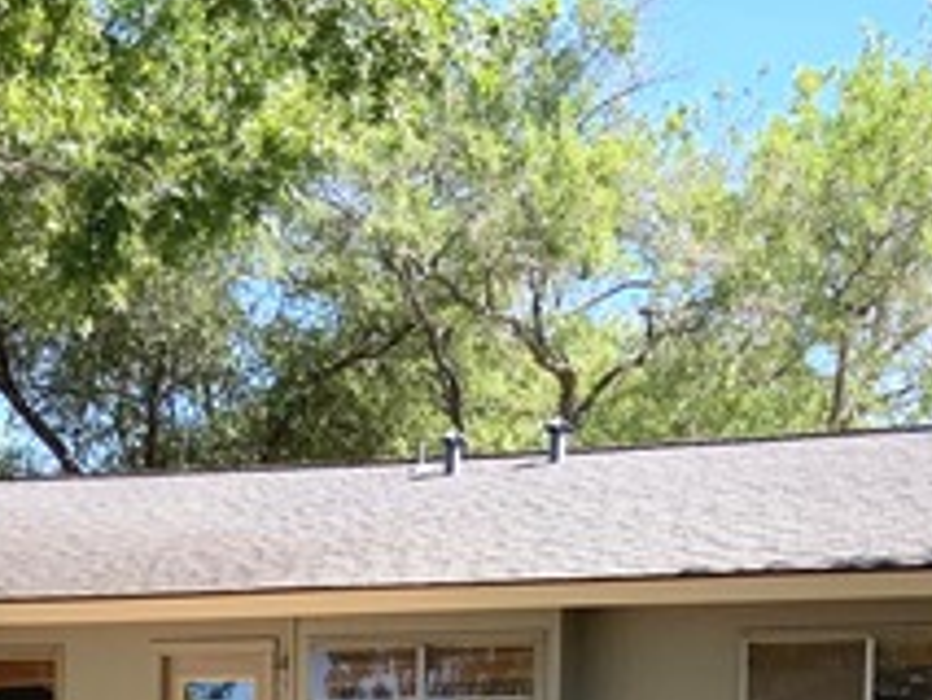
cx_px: 499
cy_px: 1015
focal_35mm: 78
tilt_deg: -3.8
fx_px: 2101
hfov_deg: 25.0
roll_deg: -1.1
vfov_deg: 17.3
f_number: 1.8
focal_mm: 4.25
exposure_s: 1/437
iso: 25
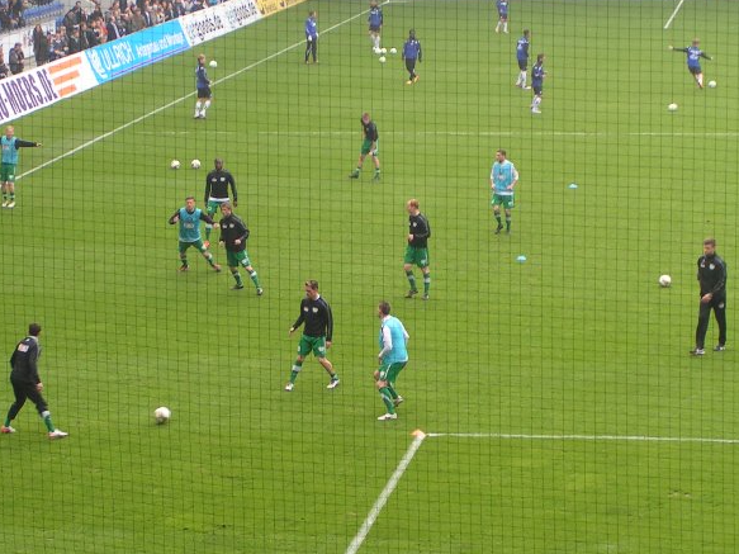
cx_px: 318
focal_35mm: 118
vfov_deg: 12.5
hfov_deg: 16.7
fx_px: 2519
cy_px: 245
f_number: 4
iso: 50
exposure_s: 1/125
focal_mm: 13.2
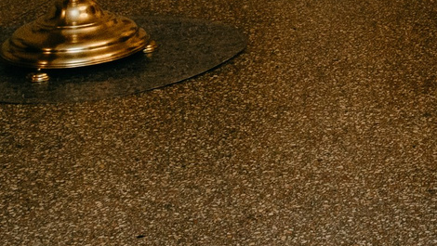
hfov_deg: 13.1
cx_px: 878
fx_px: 1635
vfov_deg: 7.9
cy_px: -358
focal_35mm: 141
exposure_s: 1/160
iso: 500
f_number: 3.5
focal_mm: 24
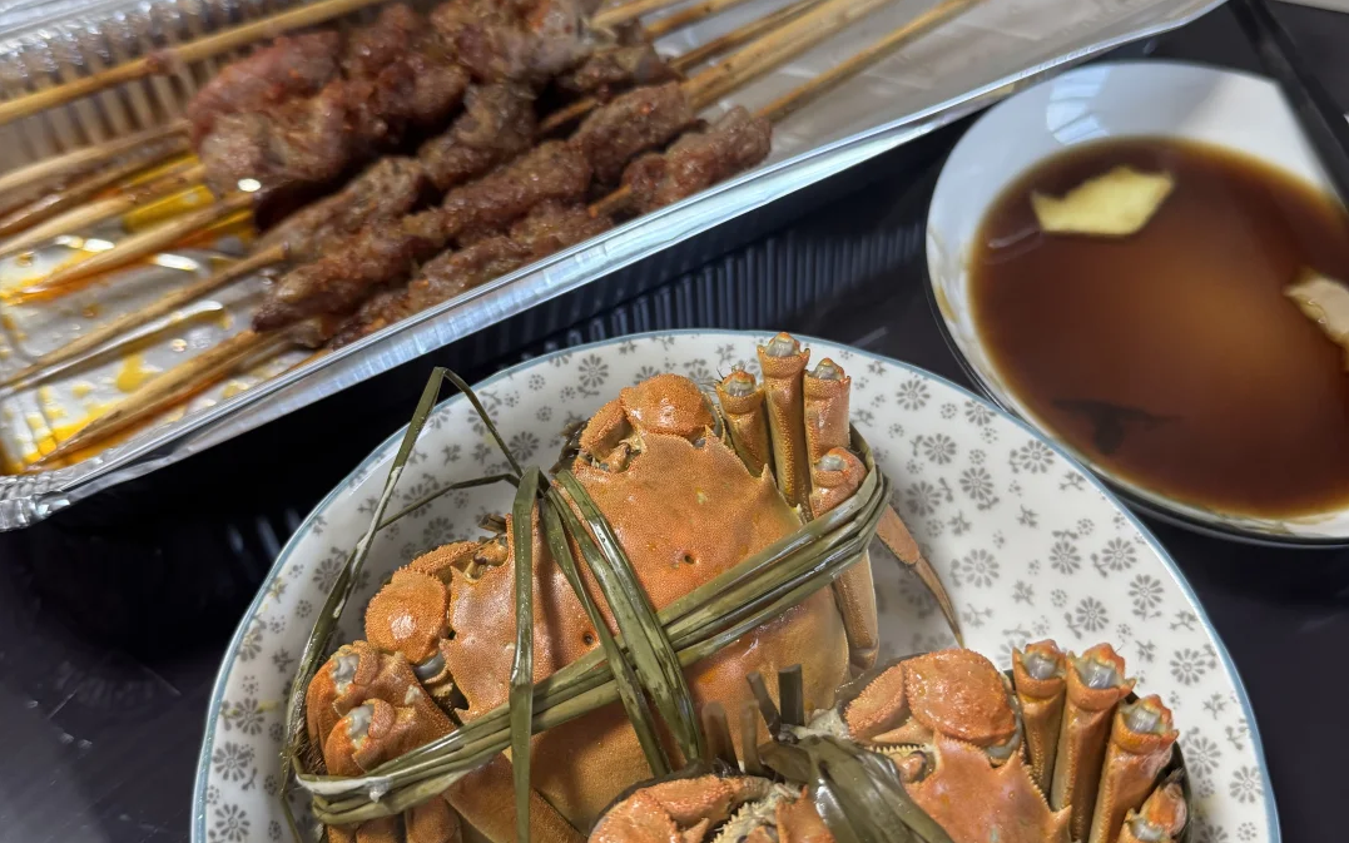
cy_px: 403
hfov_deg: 56.7
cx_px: 674
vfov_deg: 37.3
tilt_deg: -54.7
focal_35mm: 34
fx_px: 1250
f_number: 1.78
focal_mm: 6.76
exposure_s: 1/60
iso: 320
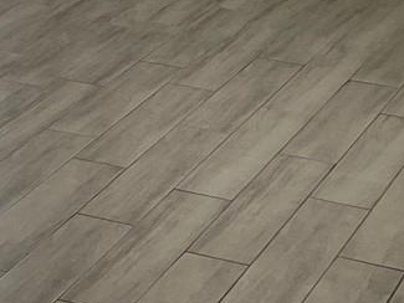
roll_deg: +1.3
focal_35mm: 128
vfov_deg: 11.1
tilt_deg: -10.7
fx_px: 1494
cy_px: -168
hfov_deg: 15.2
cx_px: 20
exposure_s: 1/121
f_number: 1.6
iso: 125
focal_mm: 4.2
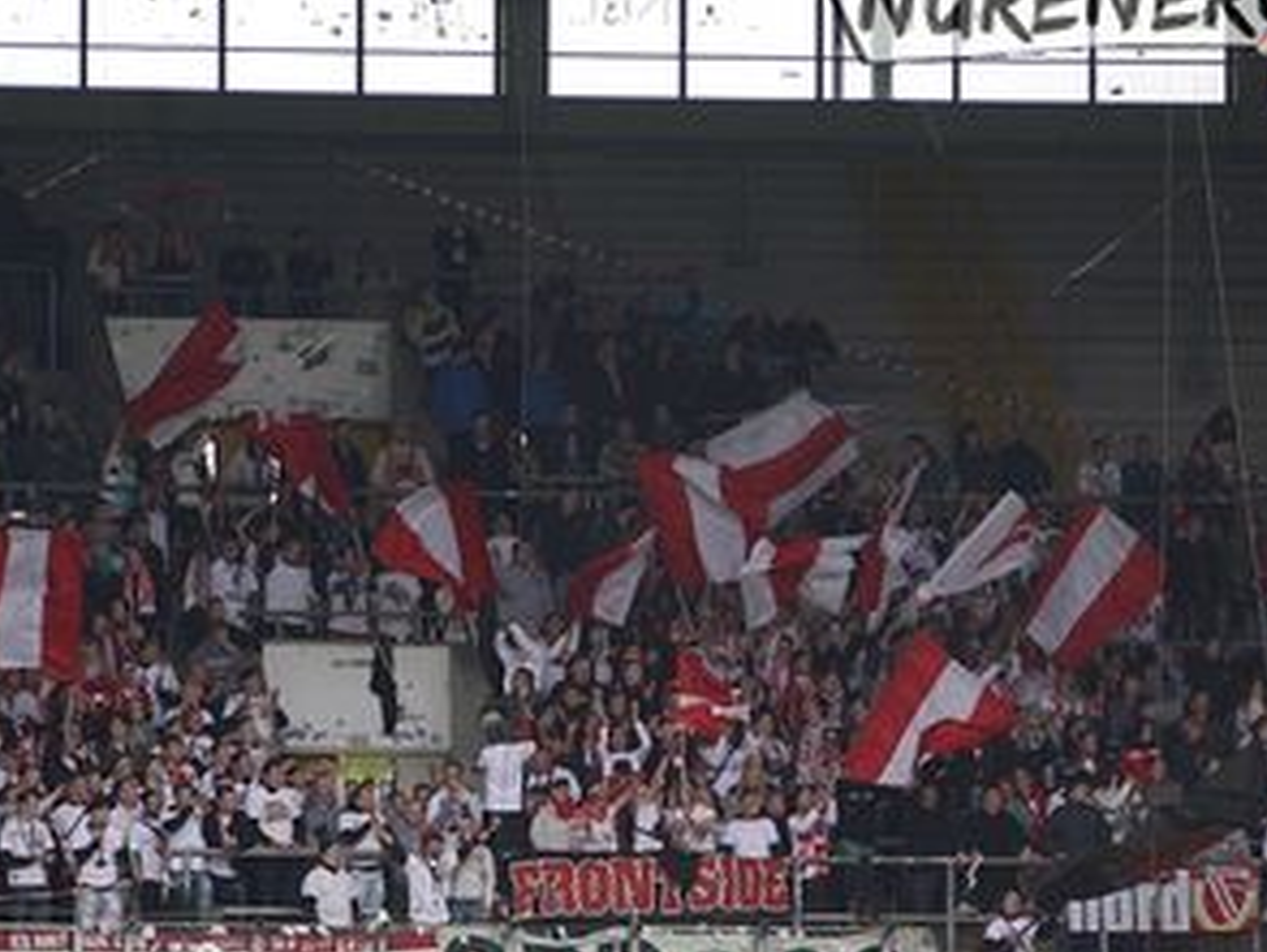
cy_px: 808
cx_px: 349
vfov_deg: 3.5
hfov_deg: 4.7
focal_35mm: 422
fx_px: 15458
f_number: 4.8
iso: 125
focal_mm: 109
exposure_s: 1/160
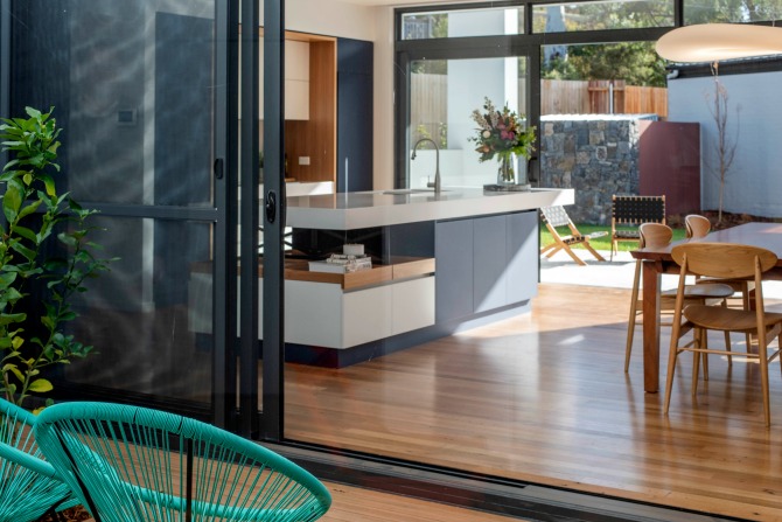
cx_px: 391
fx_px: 1086
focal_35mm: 50
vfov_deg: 27.0
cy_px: 261
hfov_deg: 39.6
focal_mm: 50
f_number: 9
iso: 100
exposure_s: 1/60
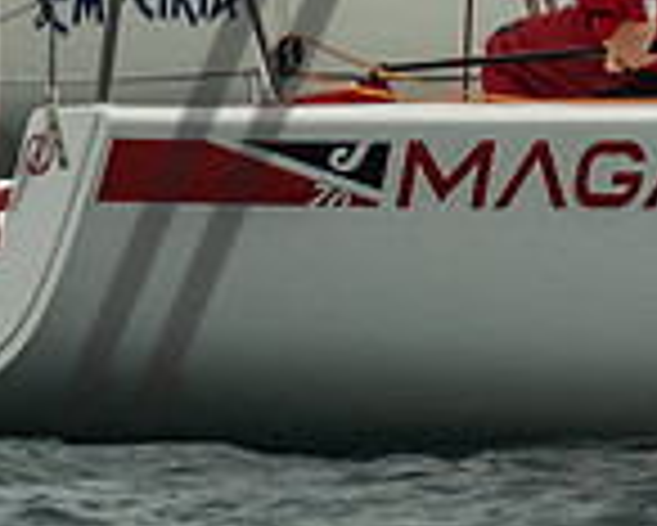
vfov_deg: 1.1
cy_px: -686
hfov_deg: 1.4
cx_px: -1234
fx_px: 26949
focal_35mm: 1385
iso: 800
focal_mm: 200
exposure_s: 1/3200
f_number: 9
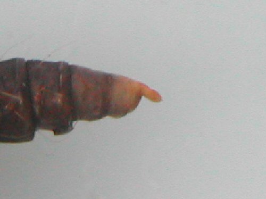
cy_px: 100
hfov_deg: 49.0
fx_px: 292
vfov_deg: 37.7
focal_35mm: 38
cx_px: 133
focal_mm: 8
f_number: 2.8
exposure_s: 1/36.9
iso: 100
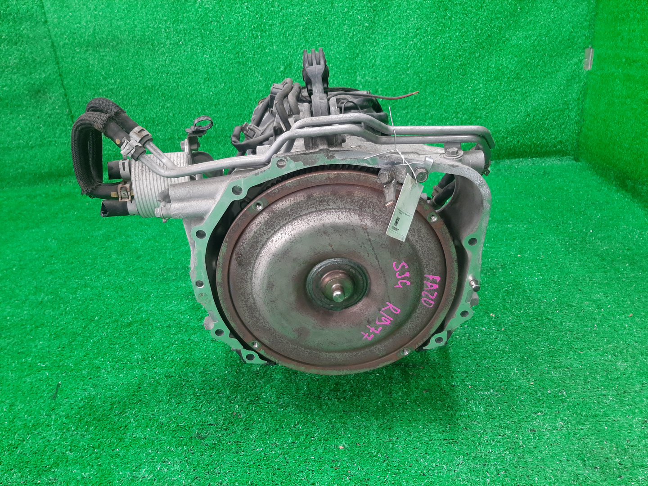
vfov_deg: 53.1
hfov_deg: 67.3
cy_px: 243
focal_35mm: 26
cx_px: 324
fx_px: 487
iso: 130
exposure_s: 1/50
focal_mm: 3.93
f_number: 1.7
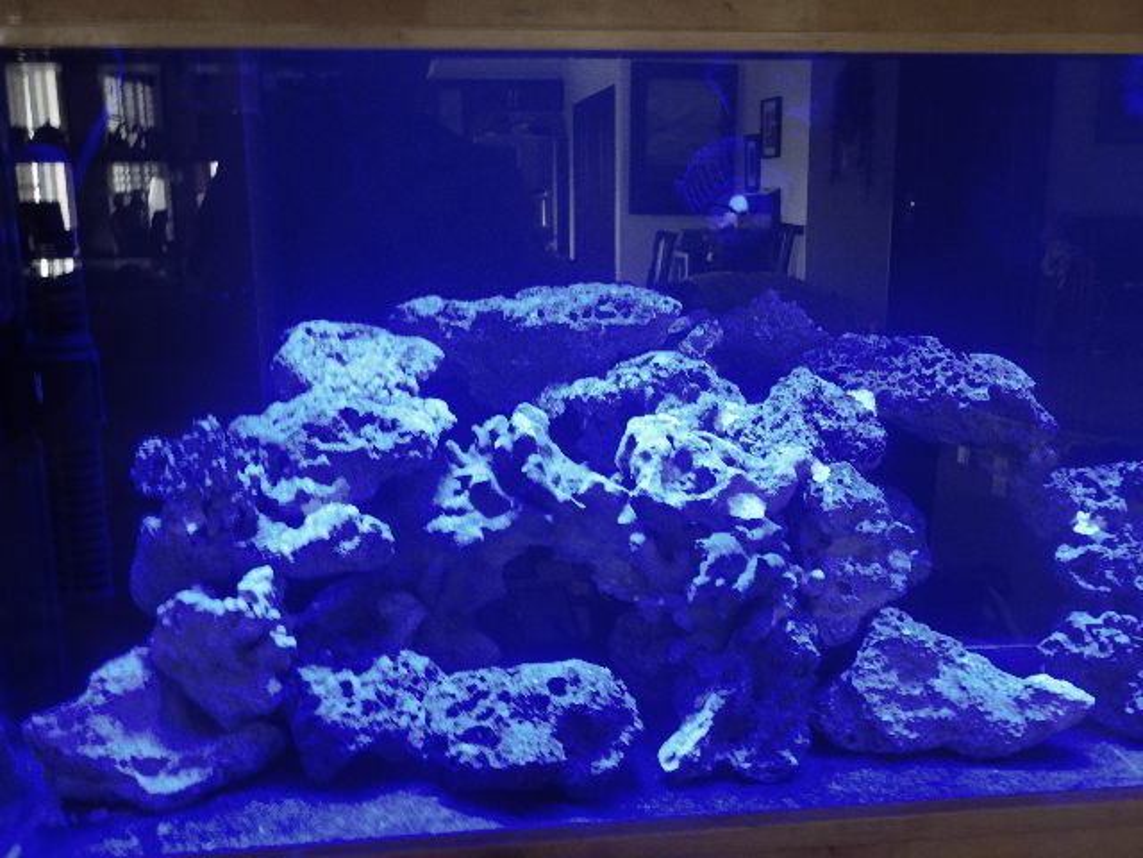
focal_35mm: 34
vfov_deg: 41.8
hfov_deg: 54.0
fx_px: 1123
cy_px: 429
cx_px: 572
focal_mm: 6.1
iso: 200
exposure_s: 1/2
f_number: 4.2
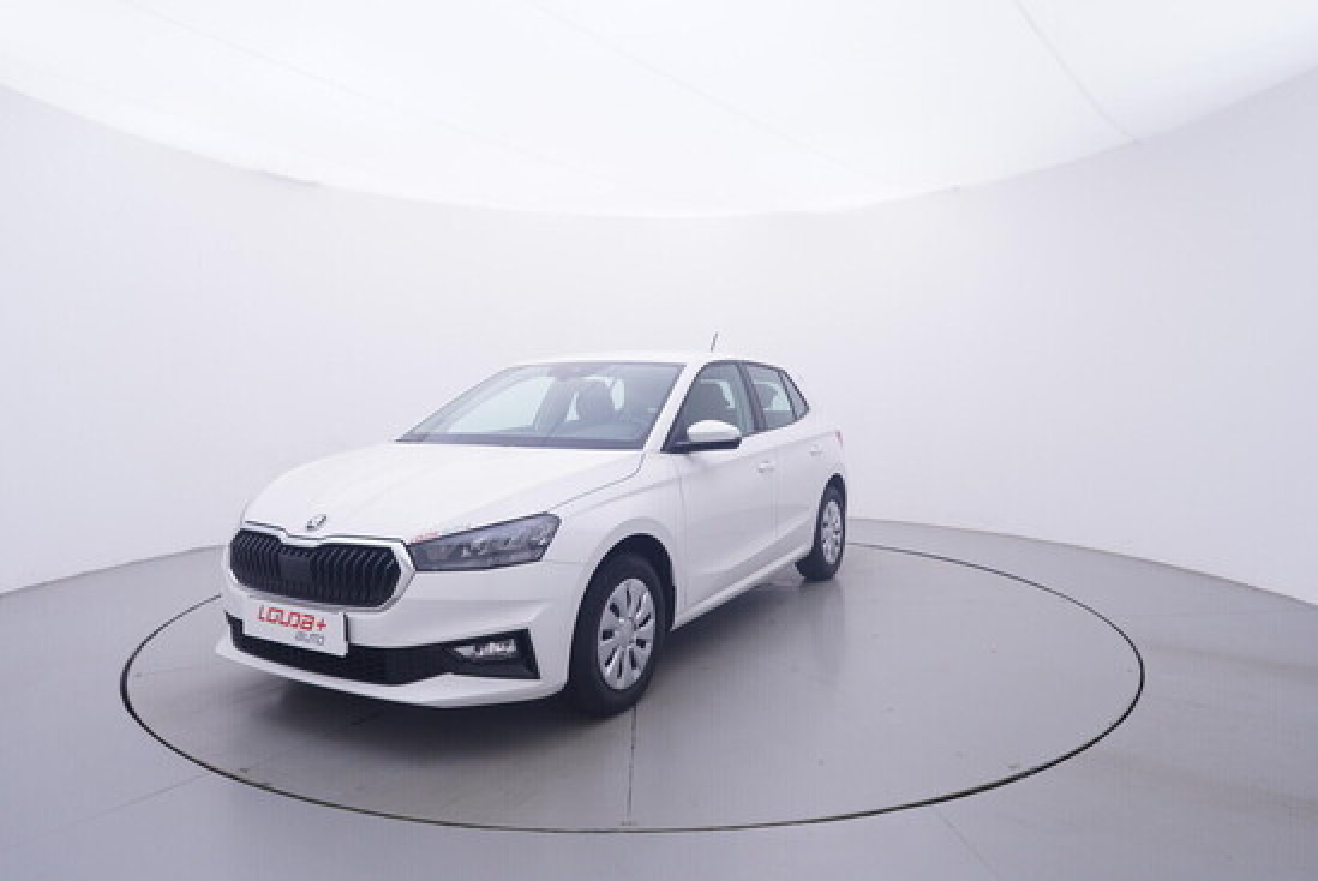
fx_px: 824
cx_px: 659
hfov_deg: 77.3
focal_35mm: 22
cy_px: 440
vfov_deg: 56.2
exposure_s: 1/80
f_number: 5
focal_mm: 15
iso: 200
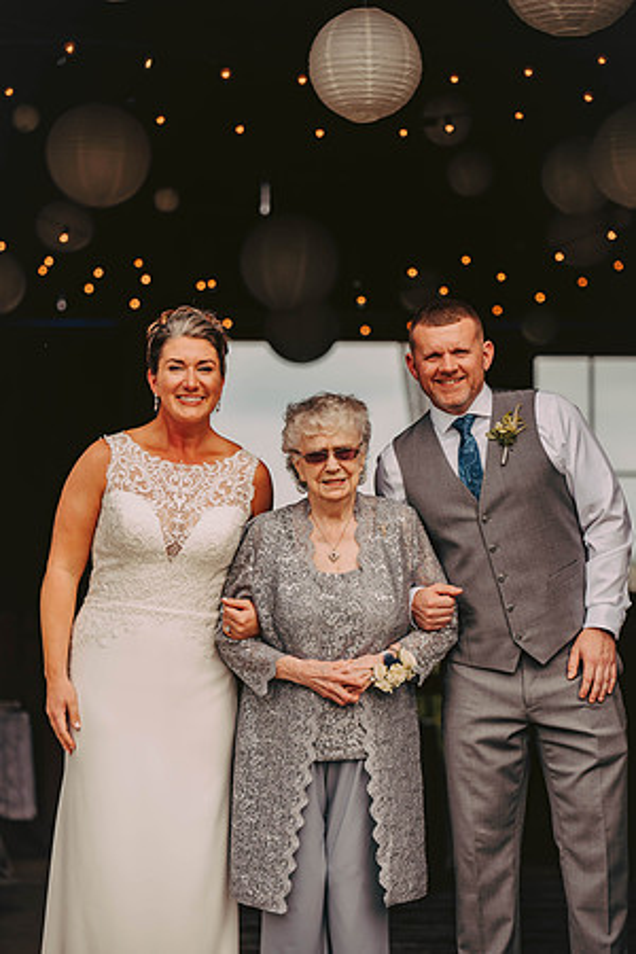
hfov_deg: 11.2
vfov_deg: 16.8
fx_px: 3233
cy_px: 477
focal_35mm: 122
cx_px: 318
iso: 320
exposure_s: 1/4000
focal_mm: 122
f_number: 2.8
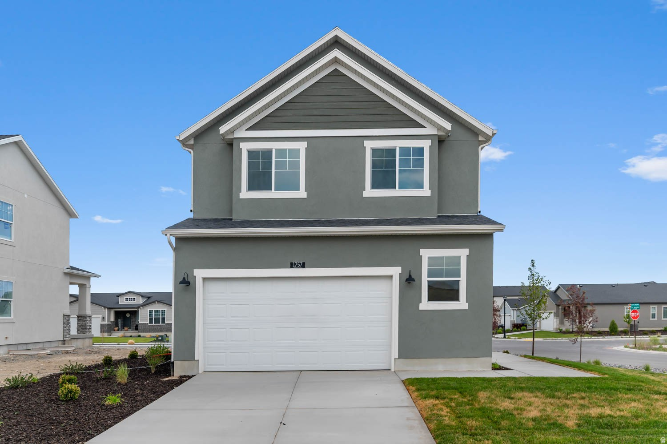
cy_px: 222
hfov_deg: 69.4
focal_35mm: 26
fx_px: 481
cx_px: 334
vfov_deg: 49.5
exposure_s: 1/160
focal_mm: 26
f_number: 8
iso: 320
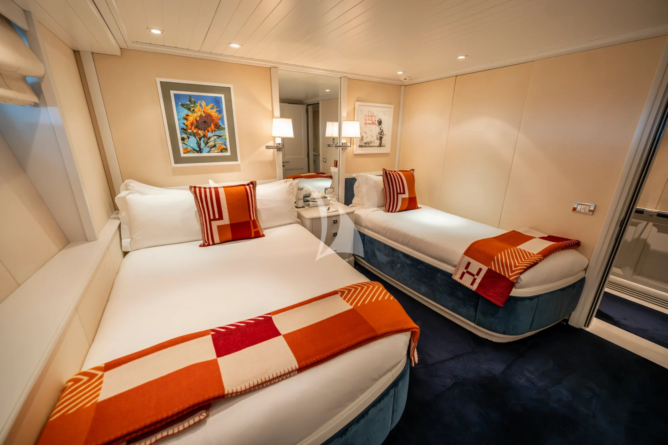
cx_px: 334
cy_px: 222
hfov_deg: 104.3
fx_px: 260
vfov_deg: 81.2
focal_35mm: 14
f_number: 2.8
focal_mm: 14
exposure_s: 1/200
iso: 3200
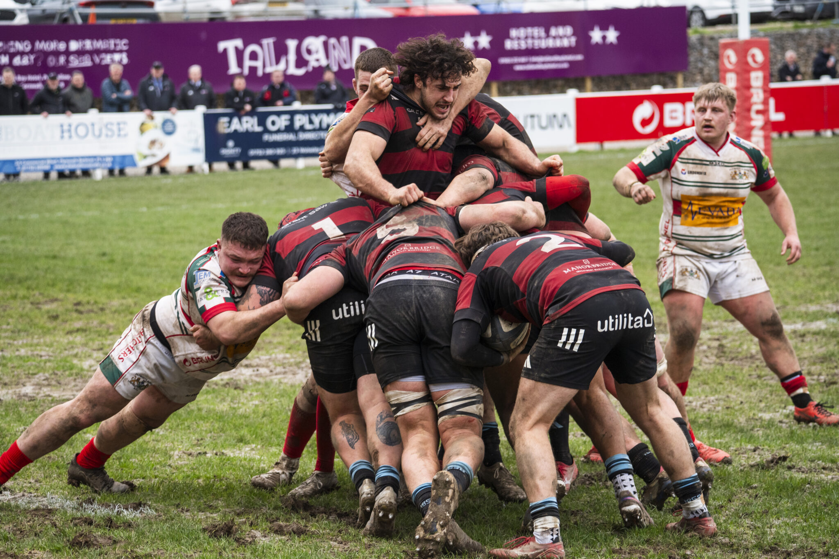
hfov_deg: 14.6
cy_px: 280
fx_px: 3286
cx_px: 420
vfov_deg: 9.7
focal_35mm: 141
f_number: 5.6
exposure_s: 1/1000
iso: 1600
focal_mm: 141
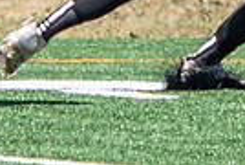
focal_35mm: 2890
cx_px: 396
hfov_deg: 0.7
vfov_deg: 0.5
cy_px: -203
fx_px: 19712
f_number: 2.8
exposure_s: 1/3200
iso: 160
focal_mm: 145
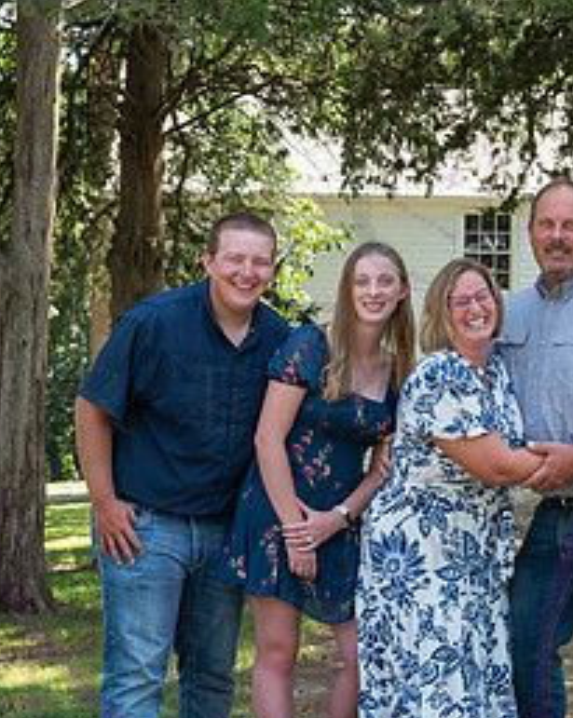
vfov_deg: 18.0
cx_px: 453
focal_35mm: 106
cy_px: 538
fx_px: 2251
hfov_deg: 14.4
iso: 800
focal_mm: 50
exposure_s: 1/200
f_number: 8
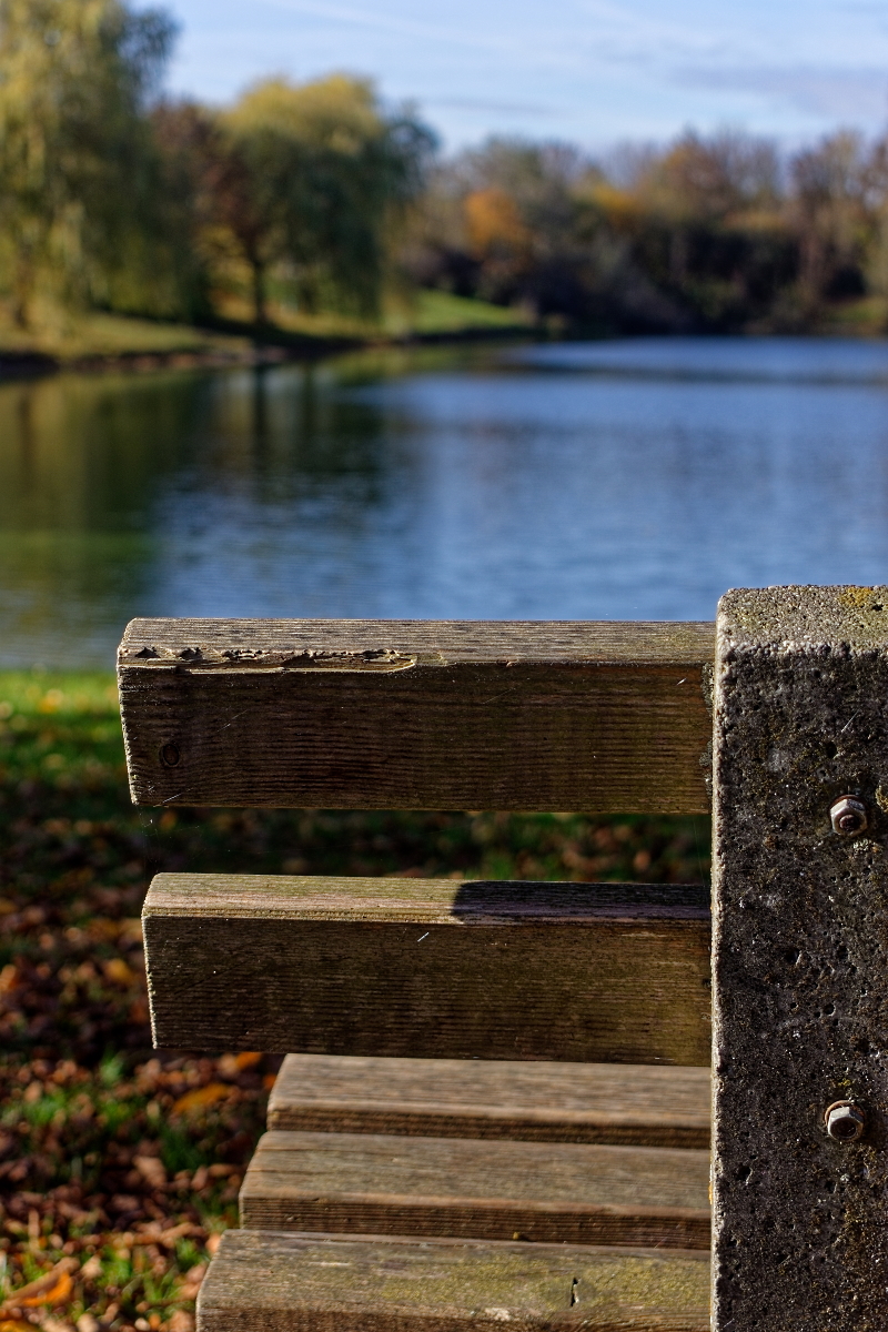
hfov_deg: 19.7
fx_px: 2553
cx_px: 444
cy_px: 666
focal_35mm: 69
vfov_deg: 29.2
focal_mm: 46
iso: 100
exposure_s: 1/400
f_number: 5.6
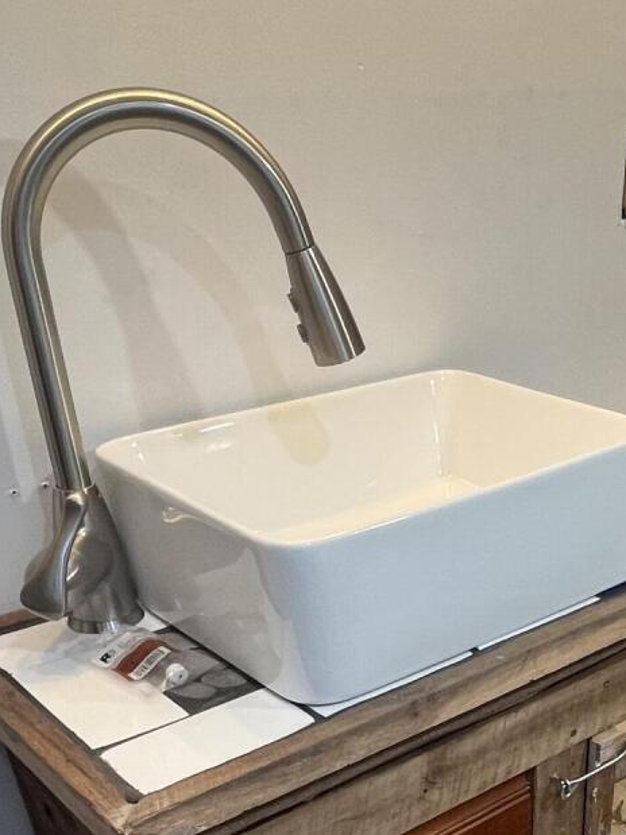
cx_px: 546
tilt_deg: -30.6
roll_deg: +0.6
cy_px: 755
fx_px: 1013
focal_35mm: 42
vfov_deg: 41.2
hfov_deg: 32.8
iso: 80
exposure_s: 1/30
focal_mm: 1.54
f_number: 2.4
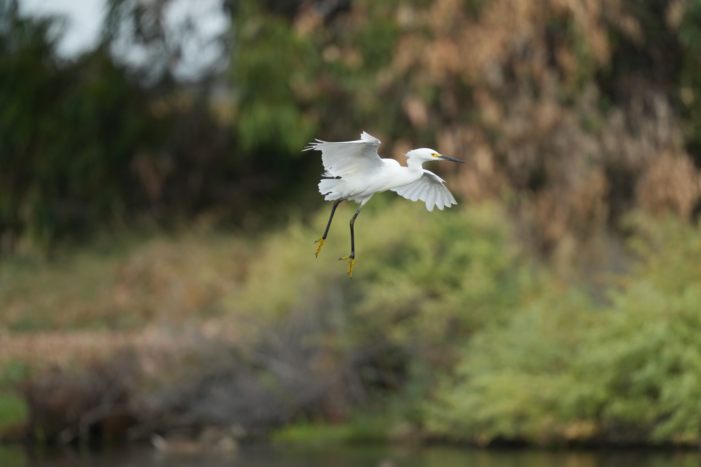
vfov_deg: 2.3
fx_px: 11682
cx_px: 350
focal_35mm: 600
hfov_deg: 3.4
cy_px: 234
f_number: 5.6
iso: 1000
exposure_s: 1/2500
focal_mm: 600
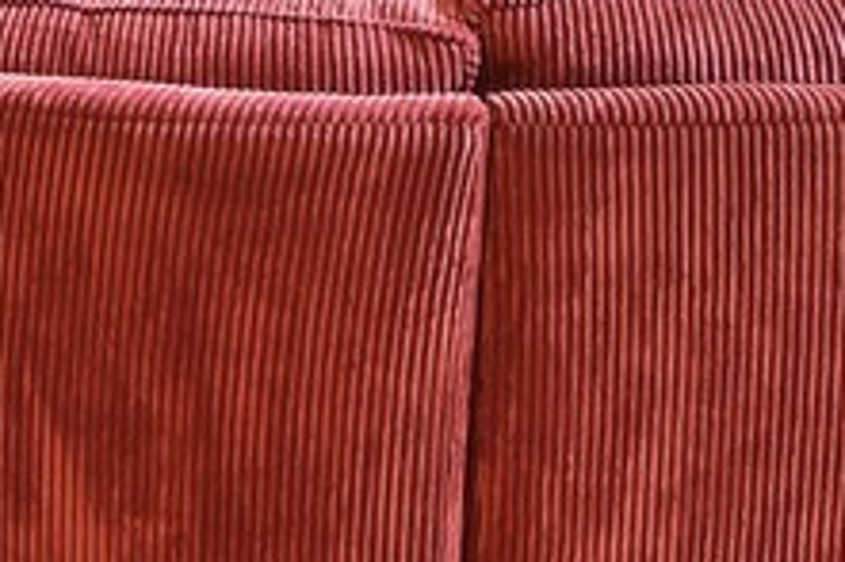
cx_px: 126
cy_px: -463
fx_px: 2064
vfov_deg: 13.8
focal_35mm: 88
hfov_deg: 22.7
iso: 400
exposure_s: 1/1.25
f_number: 9
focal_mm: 12
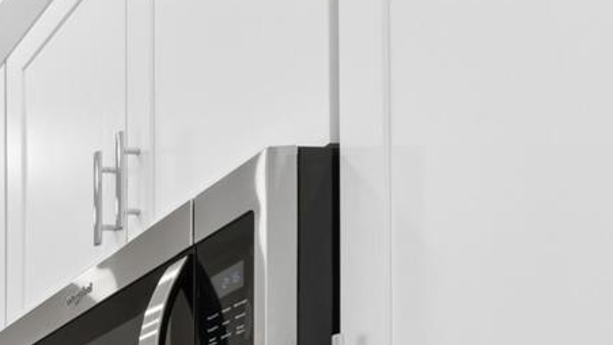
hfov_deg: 23.7
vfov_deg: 17.5
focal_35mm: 52
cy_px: 663
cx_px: -443
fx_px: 845
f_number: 10
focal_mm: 14
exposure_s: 1/13
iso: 200
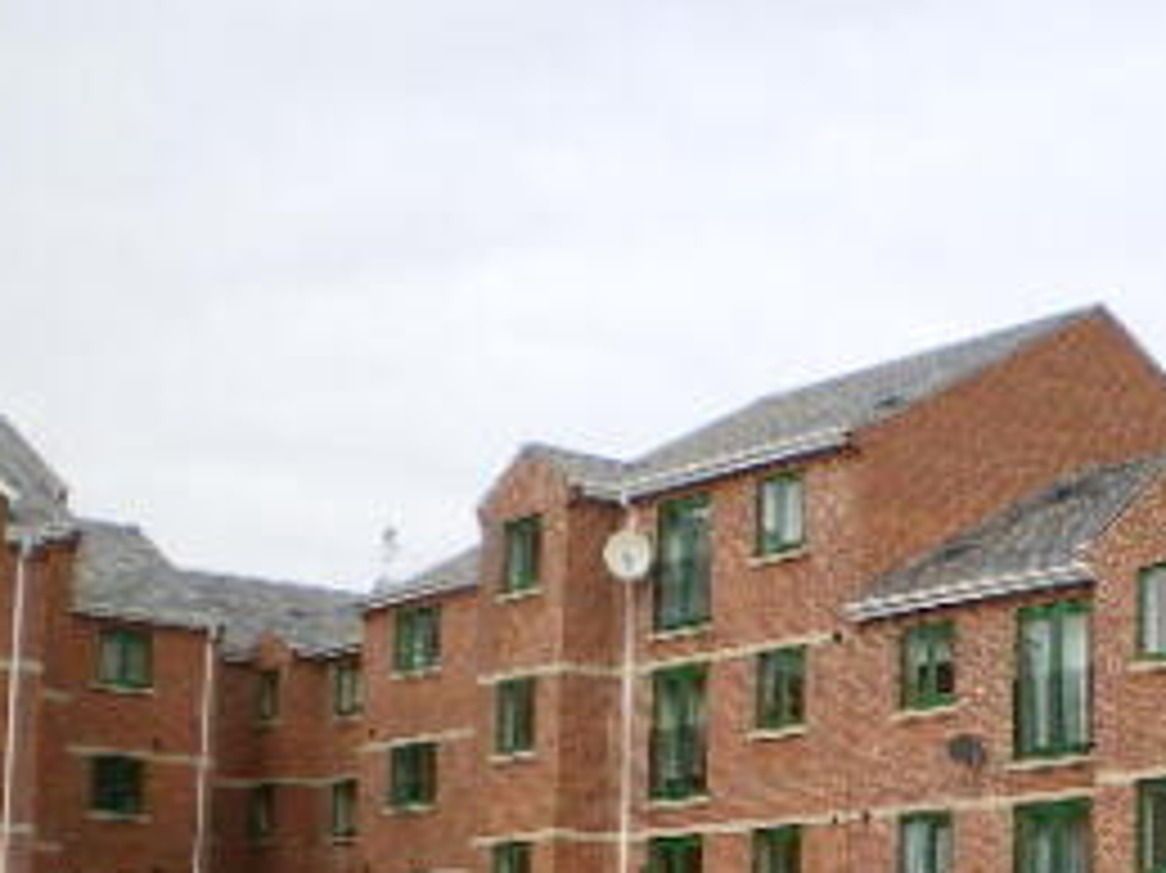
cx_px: 997
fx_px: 2727
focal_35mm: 81
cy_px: 763
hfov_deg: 23.6
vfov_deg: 17.9
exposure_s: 1/400
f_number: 4.6
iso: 64
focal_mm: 6.3
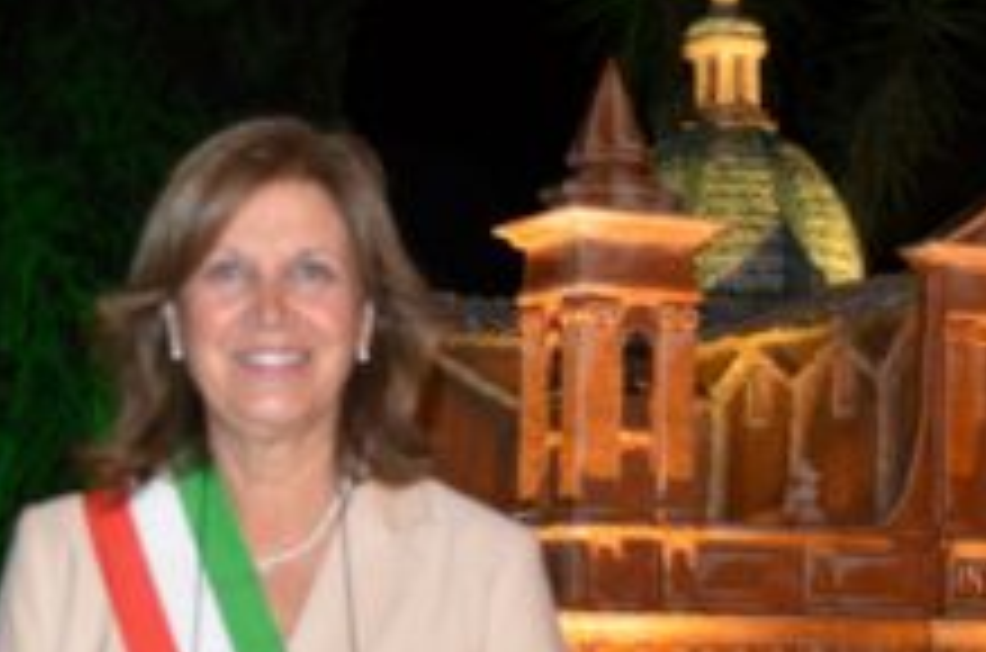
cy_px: 598
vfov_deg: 12.6
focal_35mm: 107
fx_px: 2924
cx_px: 693
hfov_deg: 19.1
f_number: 4
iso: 3200
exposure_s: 1/60
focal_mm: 24
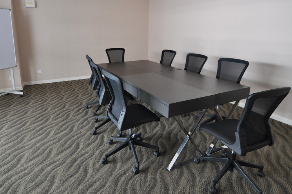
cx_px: 133
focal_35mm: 23
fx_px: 184
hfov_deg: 76.8
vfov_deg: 54.9
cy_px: 71
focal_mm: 11
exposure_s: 1/20
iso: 200
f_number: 2.8
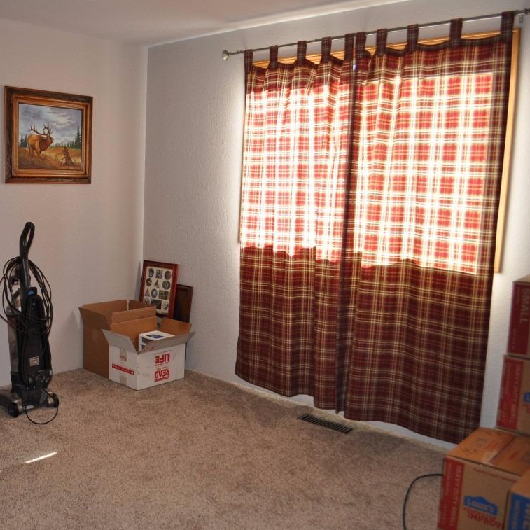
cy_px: 267
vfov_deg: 47.2
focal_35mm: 35
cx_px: 126
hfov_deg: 45.4
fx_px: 606
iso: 560
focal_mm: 18
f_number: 3.5
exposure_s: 1/125
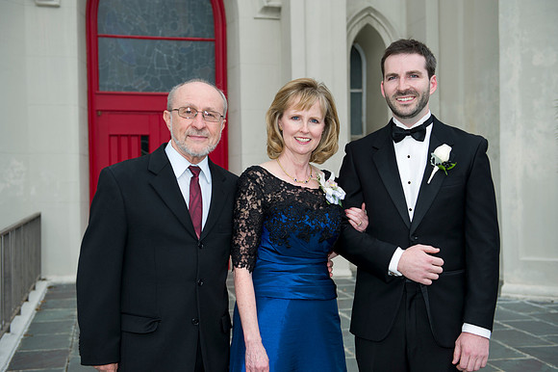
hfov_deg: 41.1
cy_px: 186
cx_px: 279
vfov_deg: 28.0
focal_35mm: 48
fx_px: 744
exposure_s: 1/125
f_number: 4
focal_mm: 48
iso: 200
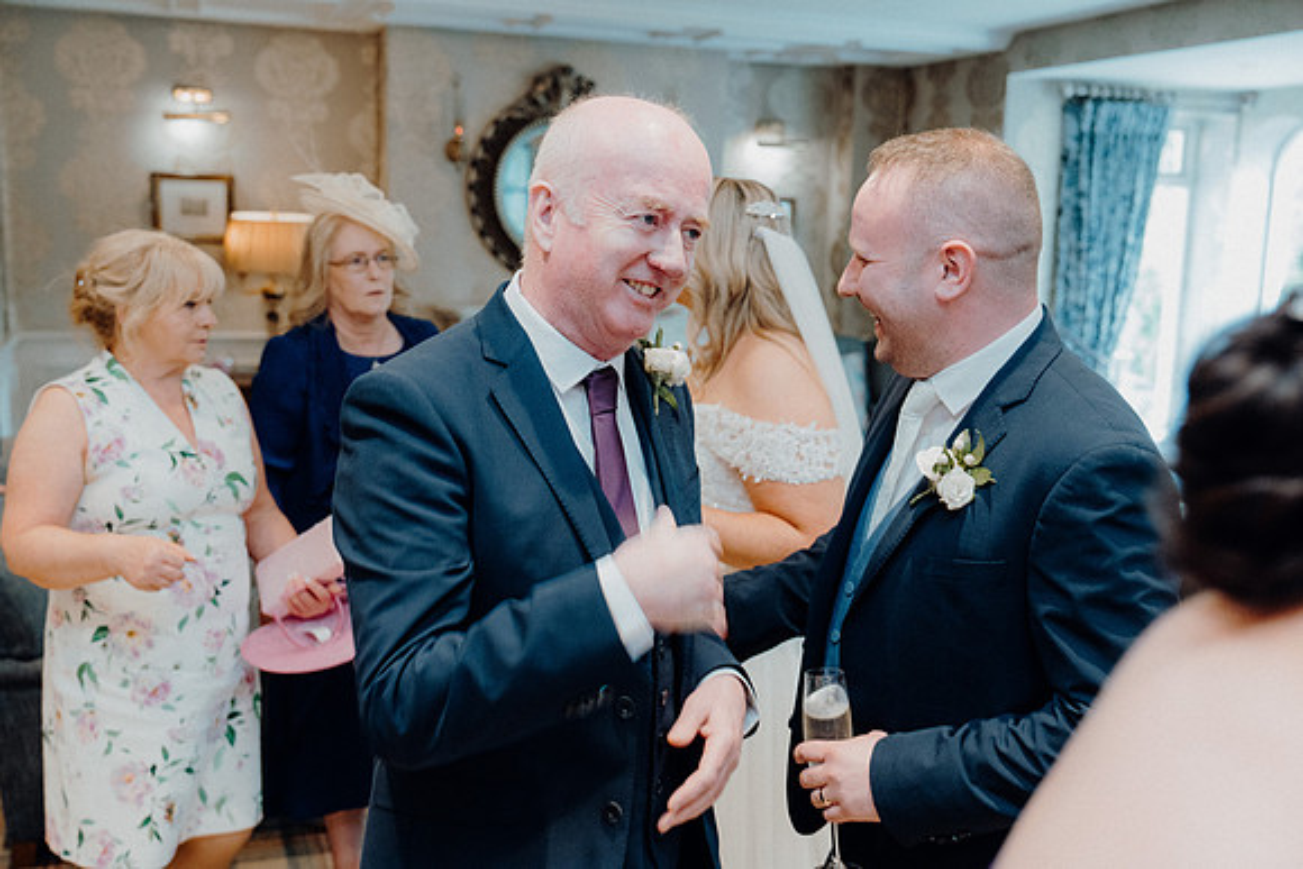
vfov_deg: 35.1
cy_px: 434
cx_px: 652
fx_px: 1376
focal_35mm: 38
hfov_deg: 50.7
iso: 2500
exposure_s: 1/160
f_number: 3.5
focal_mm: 38
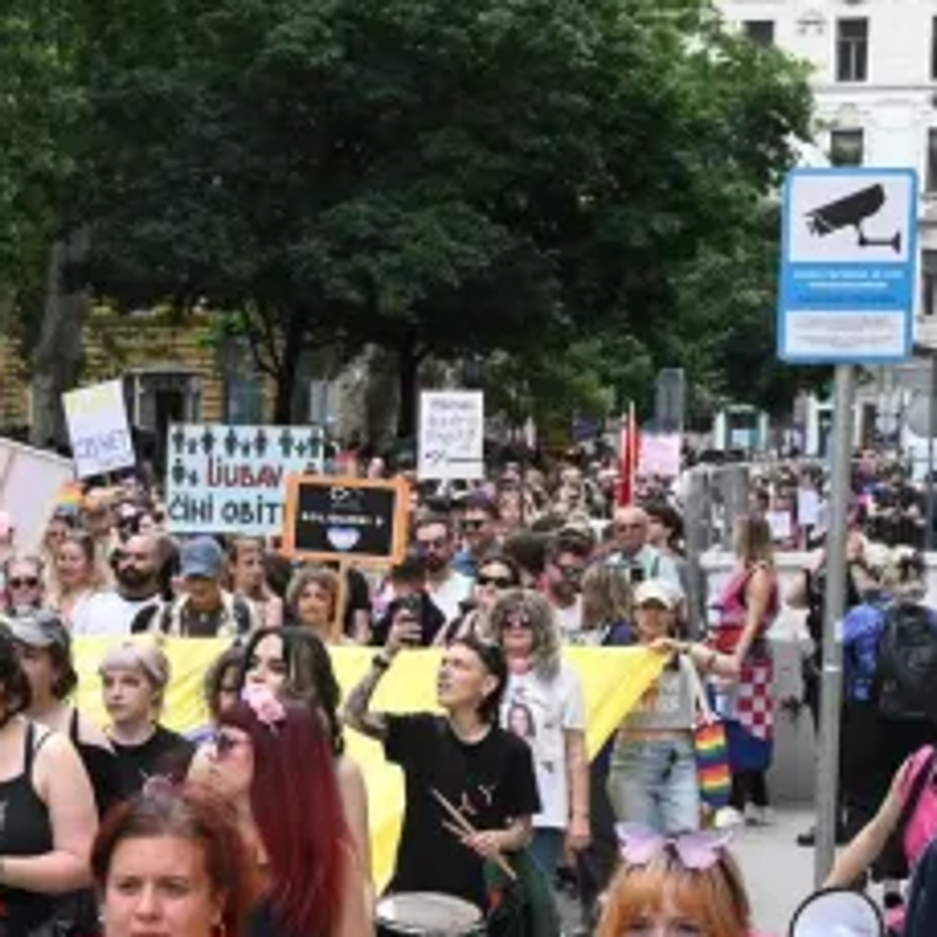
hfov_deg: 12.0
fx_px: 4226
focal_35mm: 138
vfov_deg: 12.5
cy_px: 861
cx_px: -565
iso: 500
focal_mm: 49
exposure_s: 1/400
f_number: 7.1
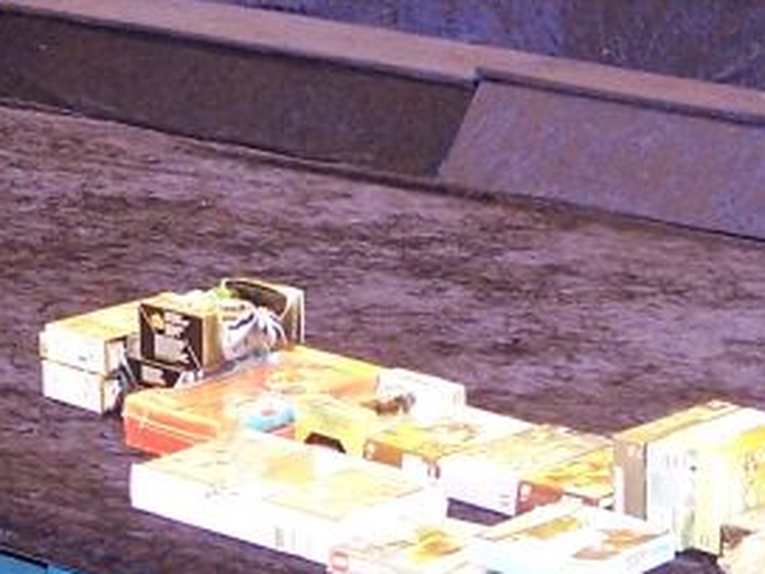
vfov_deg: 10.4
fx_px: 3160
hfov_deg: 13.8
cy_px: 191
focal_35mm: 143
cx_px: 307
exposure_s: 1/3
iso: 140
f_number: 2.8
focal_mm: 6.3
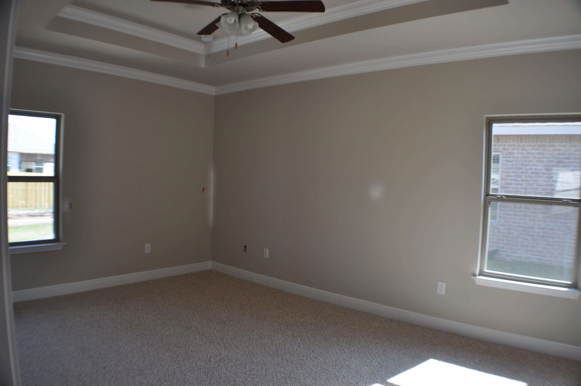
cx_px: 290
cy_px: 193
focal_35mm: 32
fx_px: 508
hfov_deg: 59.6
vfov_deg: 41.6
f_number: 4.5
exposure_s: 1/80
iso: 200
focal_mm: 21
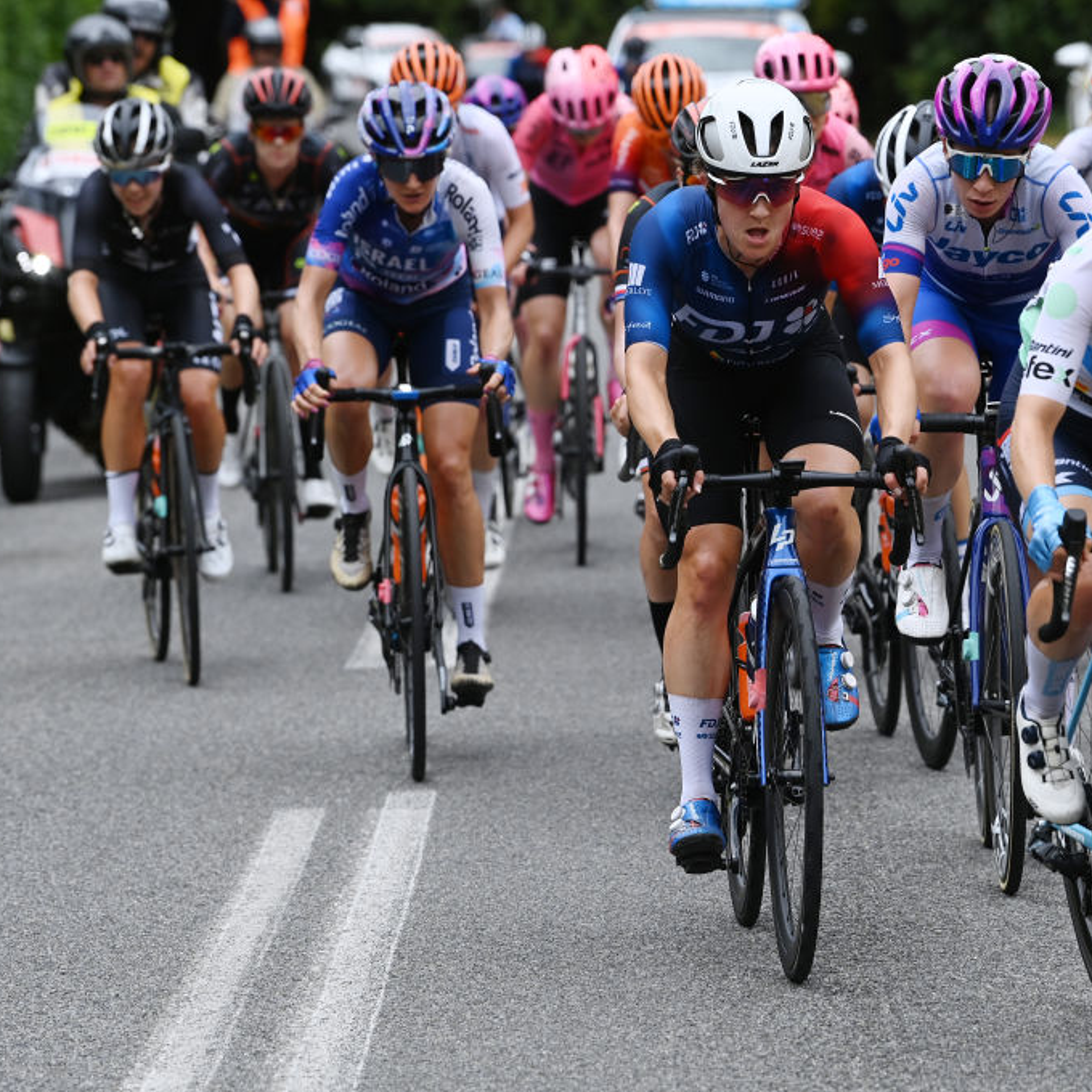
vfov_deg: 6.8
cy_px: 547
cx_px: 658
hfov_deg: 6.8
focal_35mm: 256
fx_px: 9137
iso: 400
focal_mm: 200
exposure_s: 1/1600
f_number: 6.3
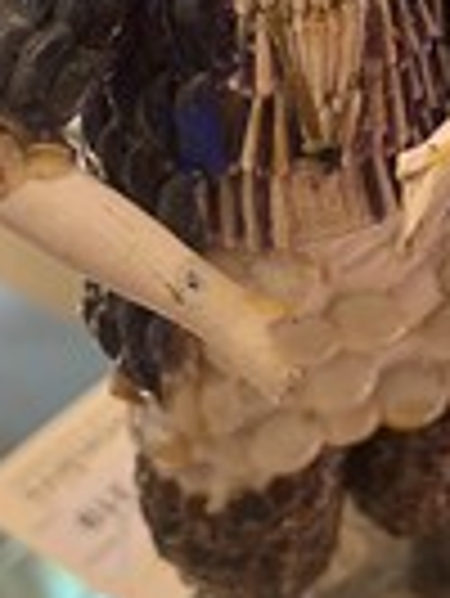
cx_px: 414
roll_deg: +1.7
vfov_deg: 24.7
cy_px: 144
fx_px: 1350
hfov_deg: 18.6
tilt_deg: -34.3
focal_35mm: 78
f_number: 1.6
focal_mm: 5.1
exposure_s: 1/50
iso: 64
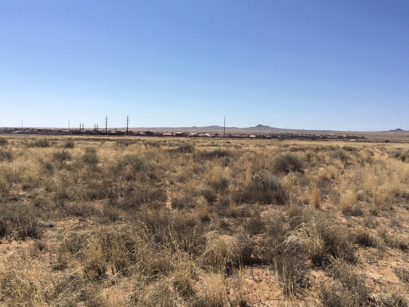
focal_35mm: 29
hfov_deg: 61.7
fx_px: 343
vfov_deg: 48.2
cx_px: 204
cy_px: 154
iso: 32
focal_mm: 4.15
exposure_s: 1/3425
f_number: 2.2
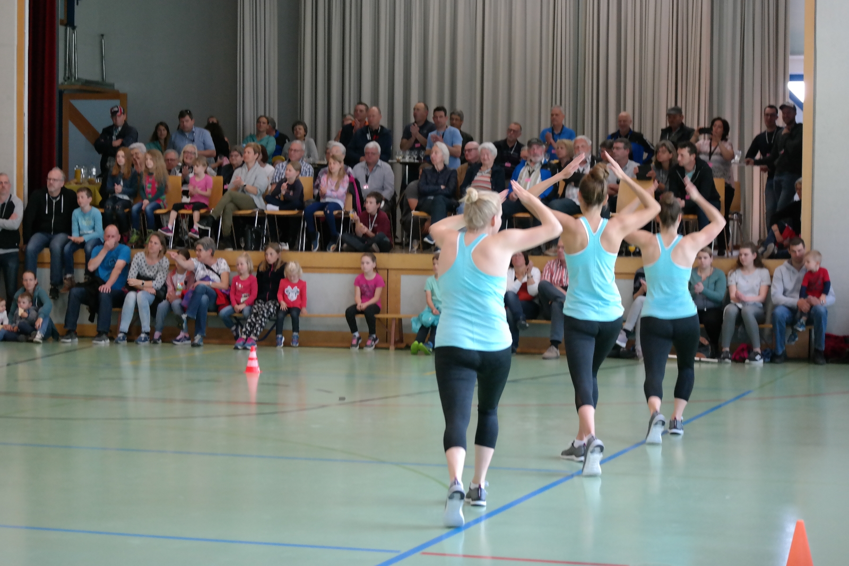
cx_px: 424
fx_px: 2122
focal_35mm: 90
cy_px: 283
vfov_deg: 15.2
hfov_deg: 22.6
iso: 1600
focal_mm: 59
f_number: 4
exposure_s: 1/100
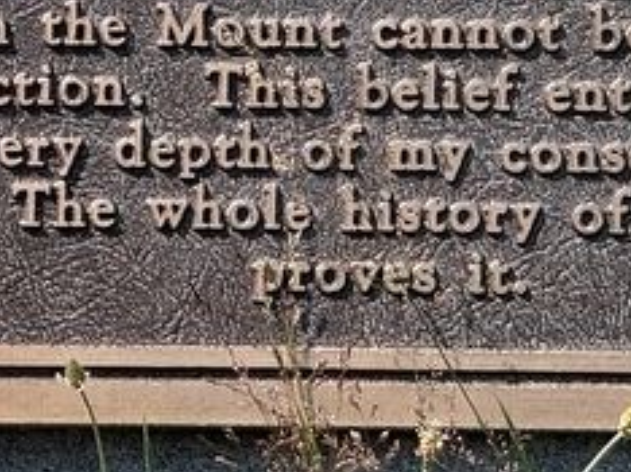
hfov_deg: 4.8
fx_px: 7484
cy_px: -307
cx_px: 442
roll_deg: +1.0
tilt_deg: -19.7
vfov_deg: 3.6
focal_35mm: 411
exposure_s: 1/1342
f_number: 2.8
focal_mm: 15.66
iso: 64
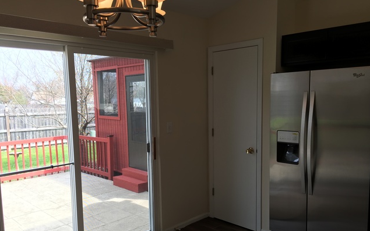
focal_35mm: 31
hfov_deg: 61.2
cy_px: 136
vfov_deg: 40.5
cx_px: 185
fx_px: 313
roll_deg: +1.6
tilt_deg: -7.9
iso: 25
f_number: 2.2
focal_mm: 4.15
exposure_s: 1/146
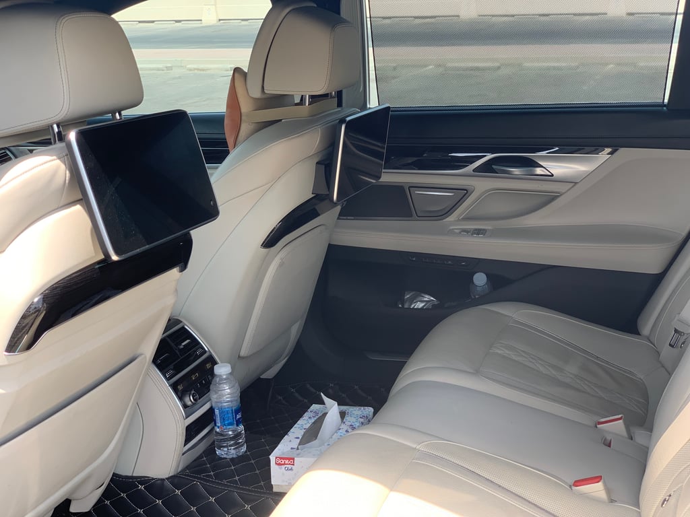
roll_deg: +0.8
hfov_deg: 36.8
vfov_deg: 28.0
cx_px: 345
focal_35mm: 52
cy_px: 258
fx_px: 1037
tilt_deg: -12.8
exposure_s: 1/122
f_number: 2.4
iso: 20
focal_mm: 6
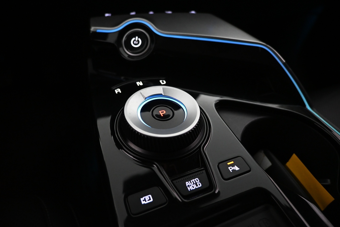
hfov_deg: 73.7
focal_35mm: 24
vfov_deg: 53.1
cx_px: 170
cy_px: 114
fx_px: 227
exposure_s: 1/100
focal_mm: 16
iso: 3200
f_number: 3.5
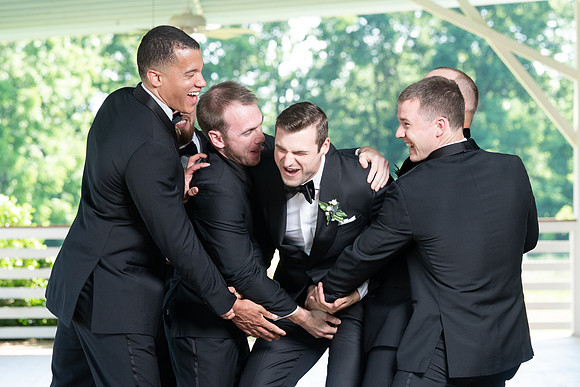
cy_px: 171
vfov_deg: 9.9
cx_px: 304
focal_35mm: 138
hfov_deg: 14.8
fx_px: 2227
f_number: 5
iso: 400
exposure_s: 1/200
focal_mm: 100
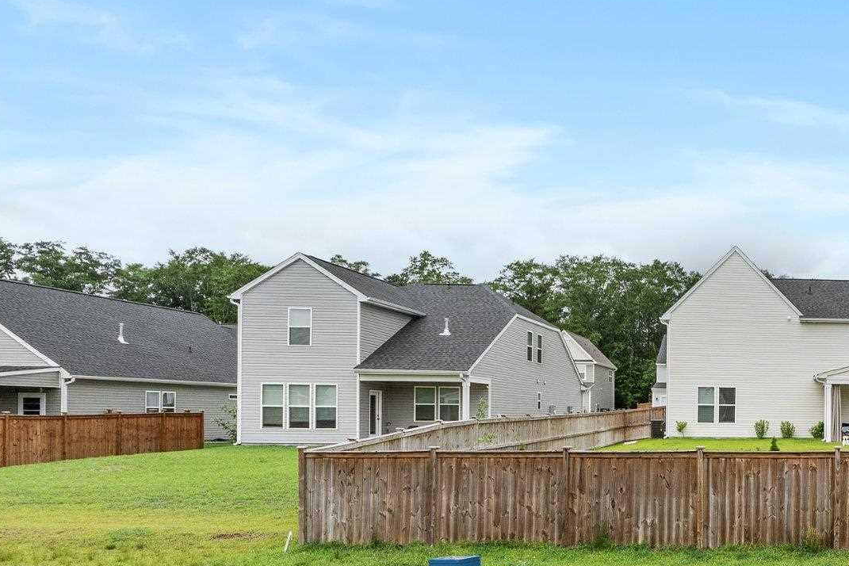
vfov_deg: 36.5
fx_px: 825
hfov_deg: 45.9
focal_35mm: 35
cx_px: 846
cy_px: 459
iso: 250
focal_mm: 10
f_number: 8
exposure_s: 1/500
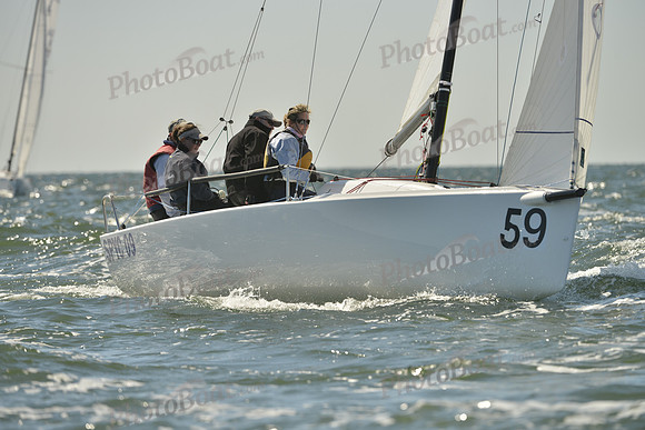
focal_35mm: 340
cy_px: 215
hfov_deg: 6.1
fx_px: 6093
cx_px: 322
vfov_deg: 4.0
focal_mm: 340
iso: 280
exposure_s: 1/1600
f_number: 6.3
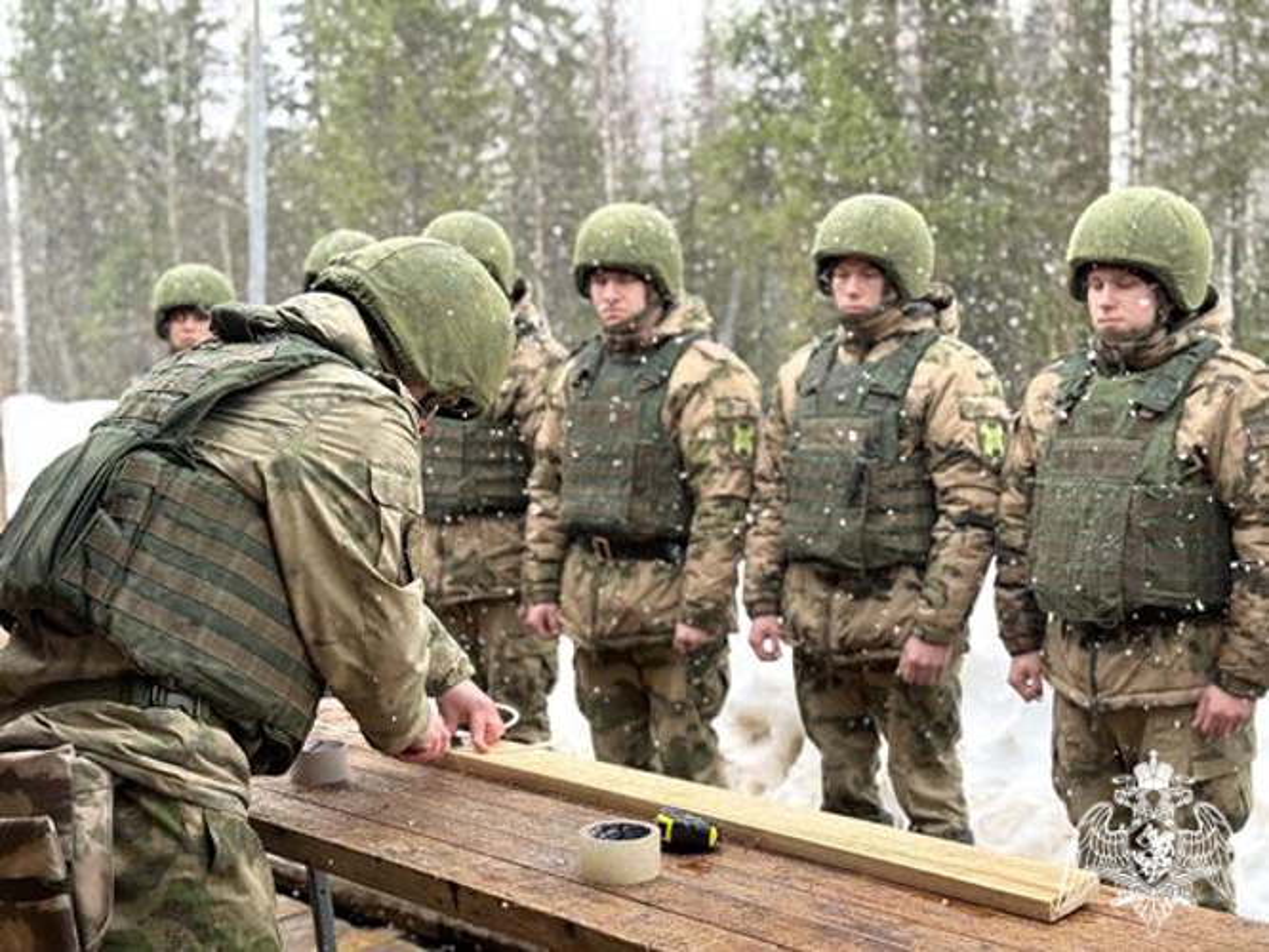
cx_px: 634
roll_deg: +1.3
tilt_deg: -4.0
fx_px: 1760
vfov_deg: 30.3
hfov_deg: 39.6
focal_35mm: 48
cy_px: 476
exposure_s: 1/487
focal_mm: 6.76
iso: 80
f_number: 1.78
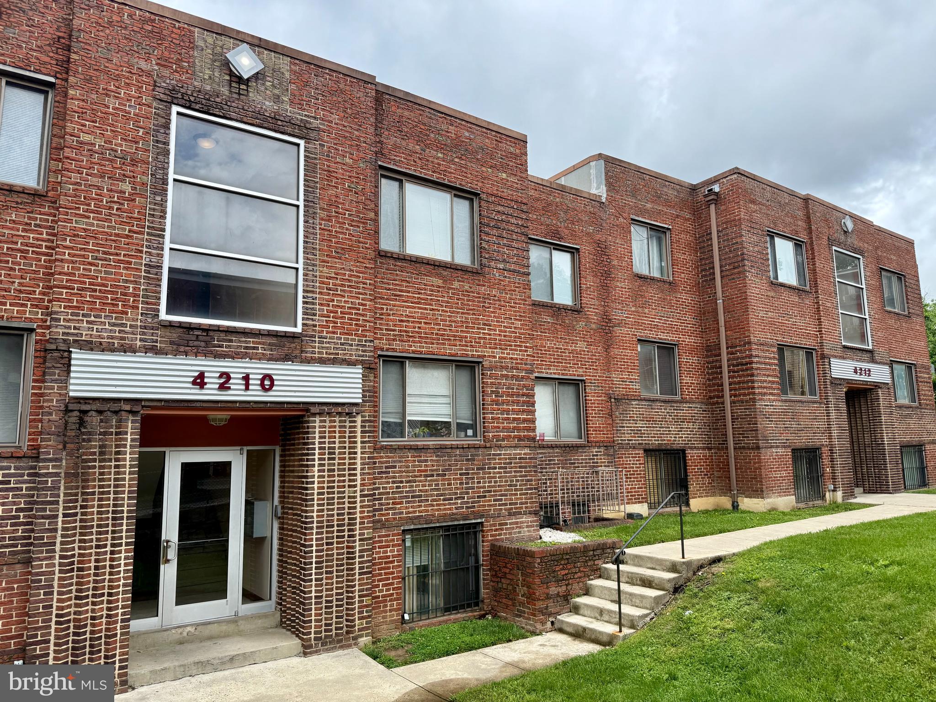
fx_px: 649
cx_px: 468
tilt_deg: +10.0
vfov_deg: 56.8
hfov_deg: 71.6
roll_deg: -0.8
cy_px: 351
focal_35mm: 24
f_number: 1.78
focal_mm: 6.76
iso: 100
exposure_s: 1/2110
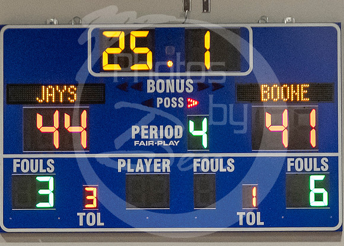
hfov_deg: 5.3
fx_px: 3728
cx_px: 100
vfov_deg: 3.8
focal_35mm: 382
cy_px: 167
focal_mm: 79
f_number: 2.8
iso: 3200
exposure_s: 1/1000
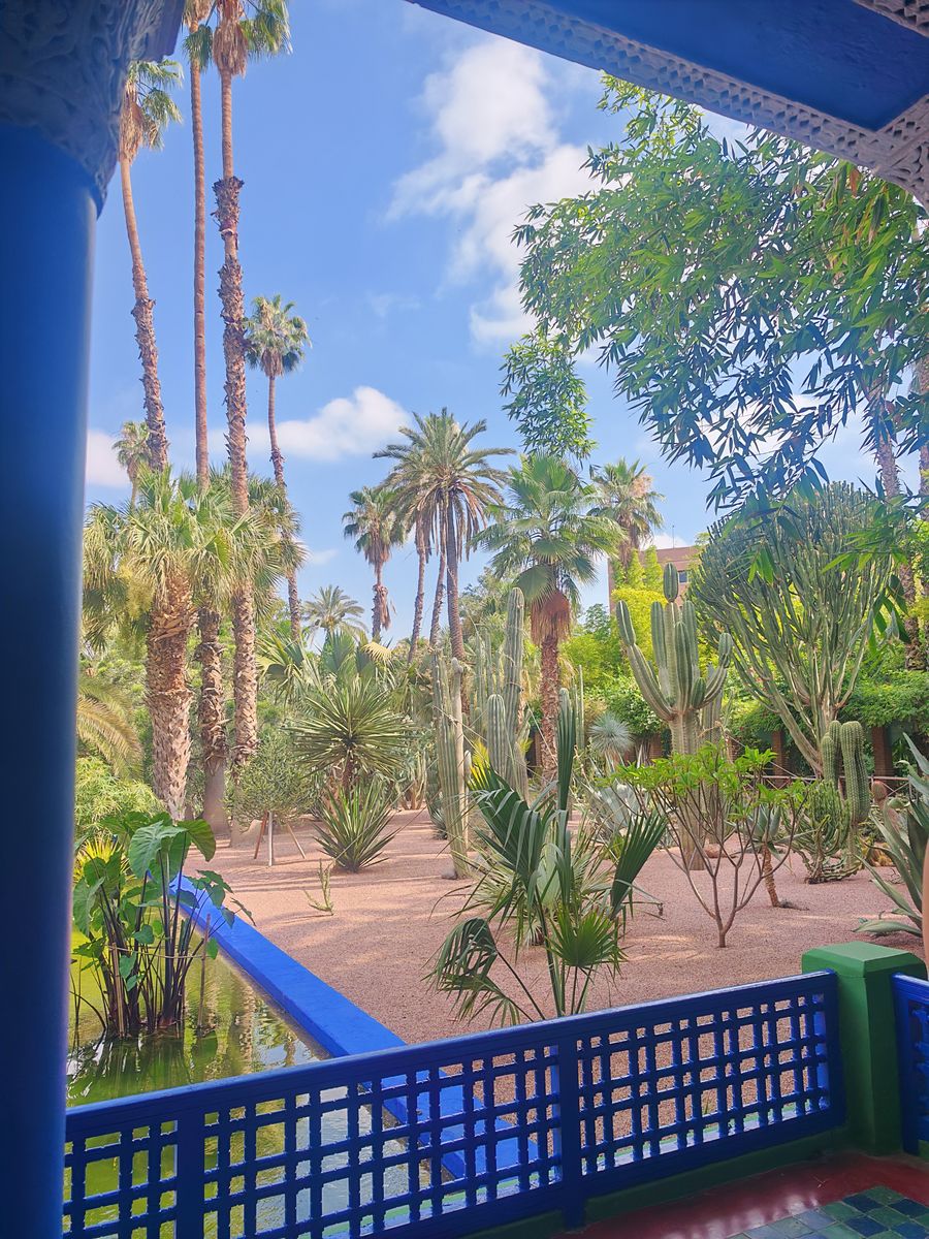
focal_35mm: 24
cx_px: 464
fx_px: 859
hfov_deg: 56.8
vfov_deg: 71.6
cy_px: 620
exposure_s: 1/1100
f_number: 2
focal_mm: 6.83
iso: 100
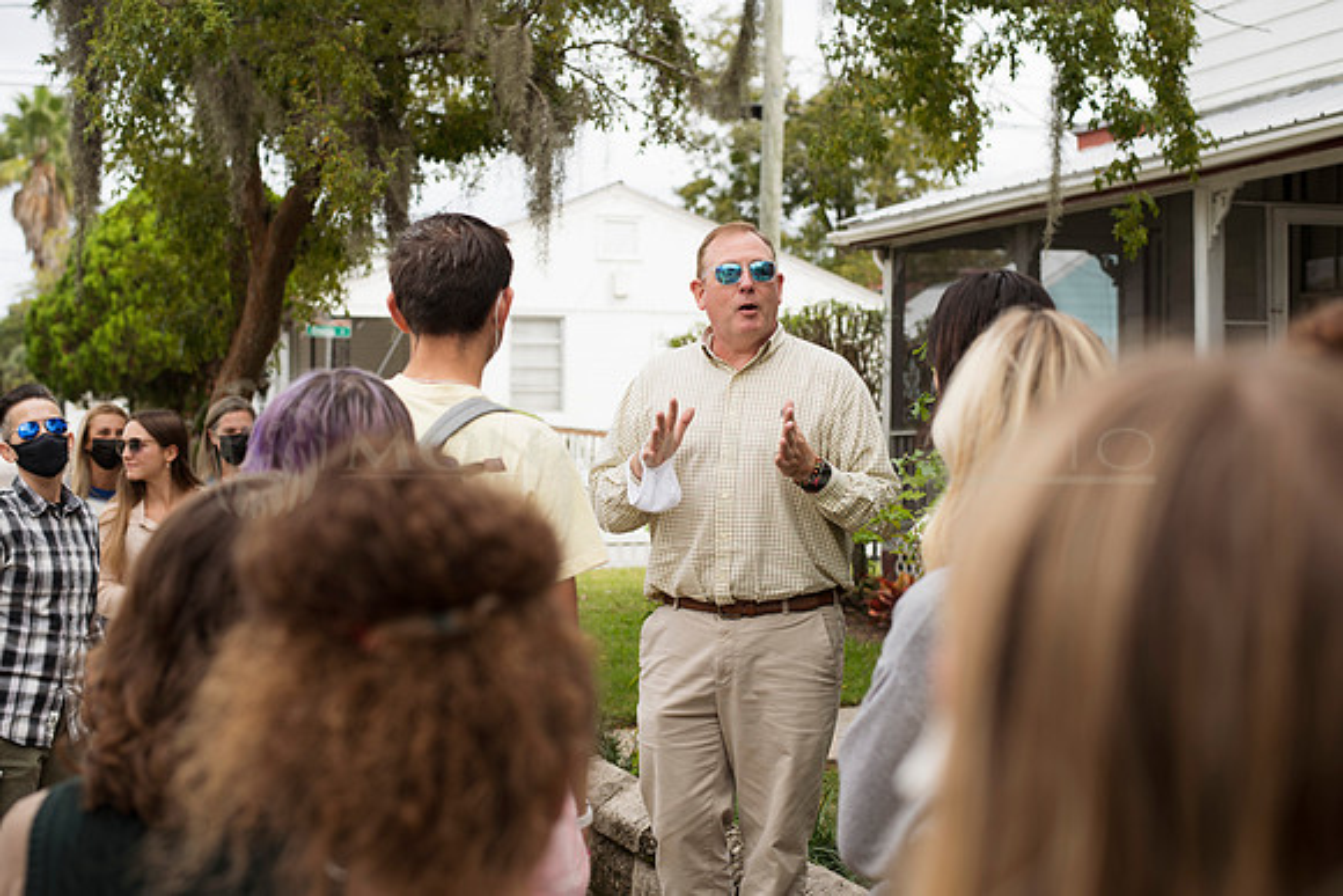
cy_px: 448
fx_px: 1960
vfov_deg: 25.8
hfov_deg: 37.8
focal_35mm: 53
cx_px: 672
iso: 64
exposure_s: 1/250
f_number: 4
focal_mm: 50
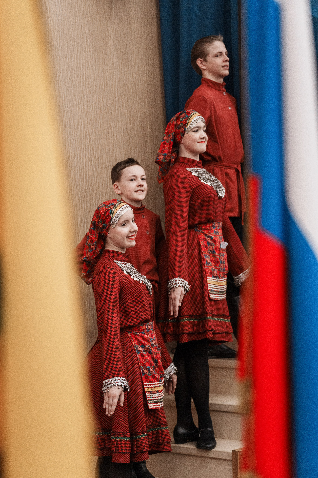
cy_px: 239
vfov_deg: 21.5
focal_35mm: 95
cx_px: 159
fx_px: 1259
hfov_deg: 14.4
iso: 5000
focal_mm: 95
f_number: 2.8
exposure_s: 1/250
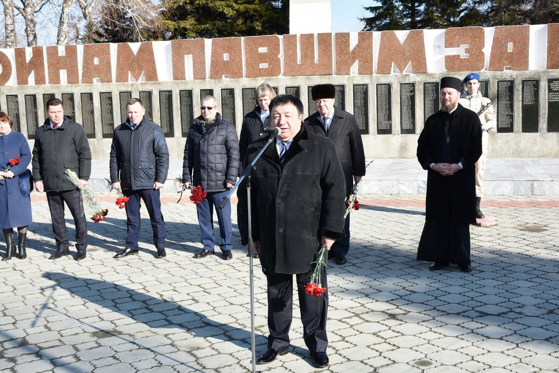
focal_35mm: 46
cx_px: 280
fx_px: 715
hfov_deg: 42.7
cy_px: 186
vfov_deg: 29.3
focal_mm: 46
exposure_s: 1/640
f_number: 13
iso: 1000
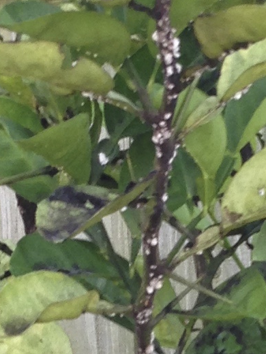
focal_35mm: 207
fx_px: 2121
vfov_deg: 9.5
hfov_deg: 7.2
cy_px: 342
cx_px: 203
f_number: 2.4
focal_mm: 4.13
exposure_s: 1/30
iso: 50
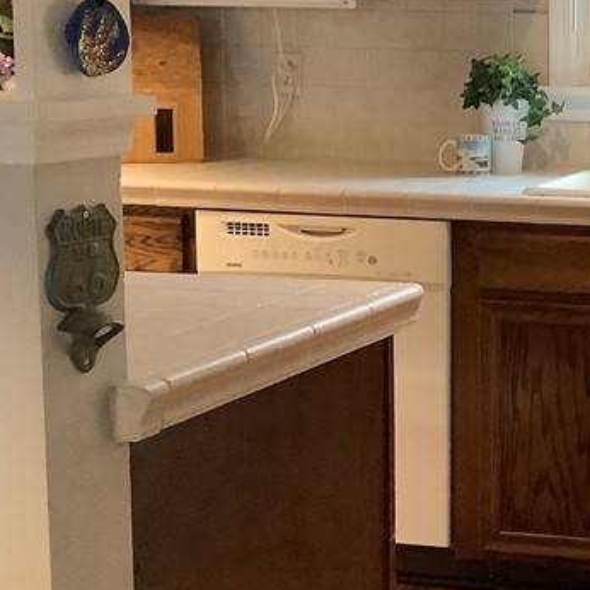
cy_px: 213
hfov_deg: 19.8
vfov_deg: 21.3
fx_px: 1562
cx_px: 749
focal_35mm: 81
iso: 320
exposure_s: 1/60
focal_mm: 3.3
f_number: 2.4
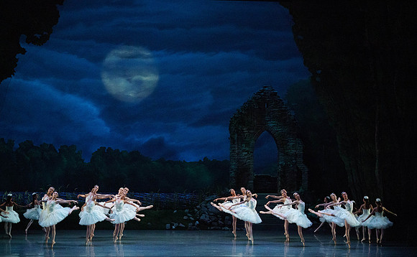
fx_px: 1167
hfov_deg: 20.3
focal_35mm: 103
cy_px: 137
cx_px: 209
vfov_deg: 12.6
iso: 8000
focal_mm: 100
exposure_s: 1/250
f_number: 5.6
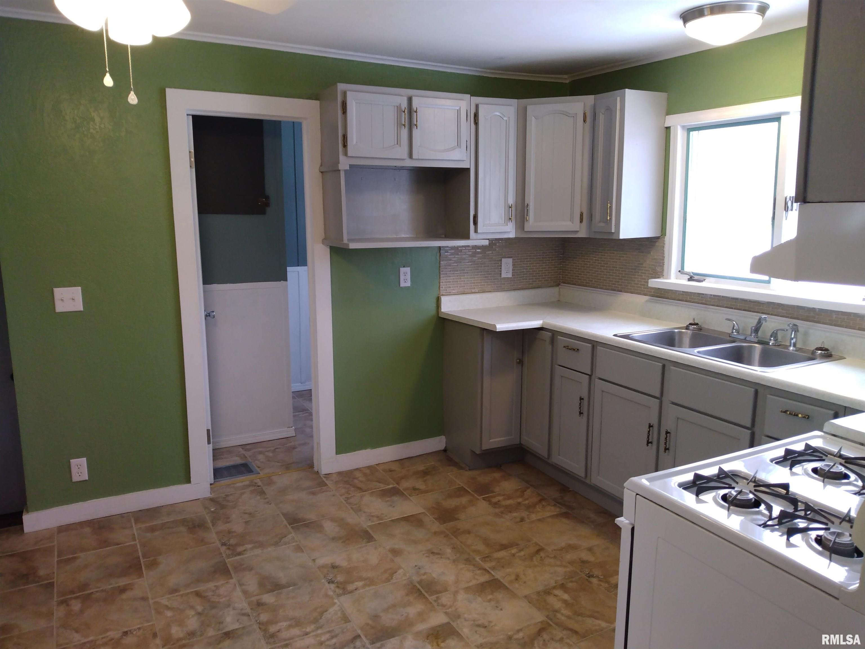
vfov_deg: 66.0
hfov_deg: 81.7
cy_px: 324
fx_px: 500
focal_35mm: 20
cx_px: 432
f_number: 2
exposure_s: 1/30
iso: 163
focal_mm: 3.54
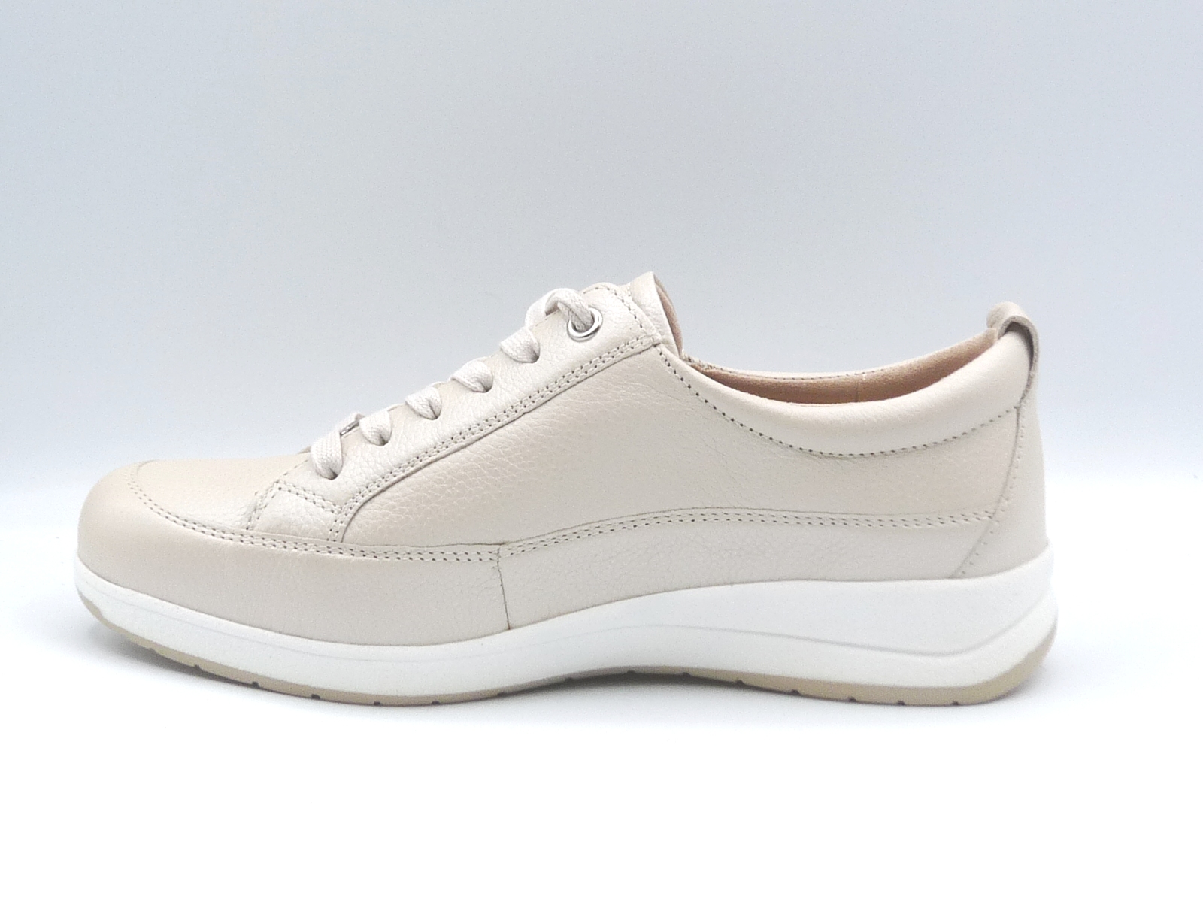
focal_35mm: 51
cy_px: 451
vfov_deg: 28.6
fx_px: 1772
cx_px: 602
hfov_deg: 37.5
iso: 100
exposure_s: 1/200
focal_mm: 5.1
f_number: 5
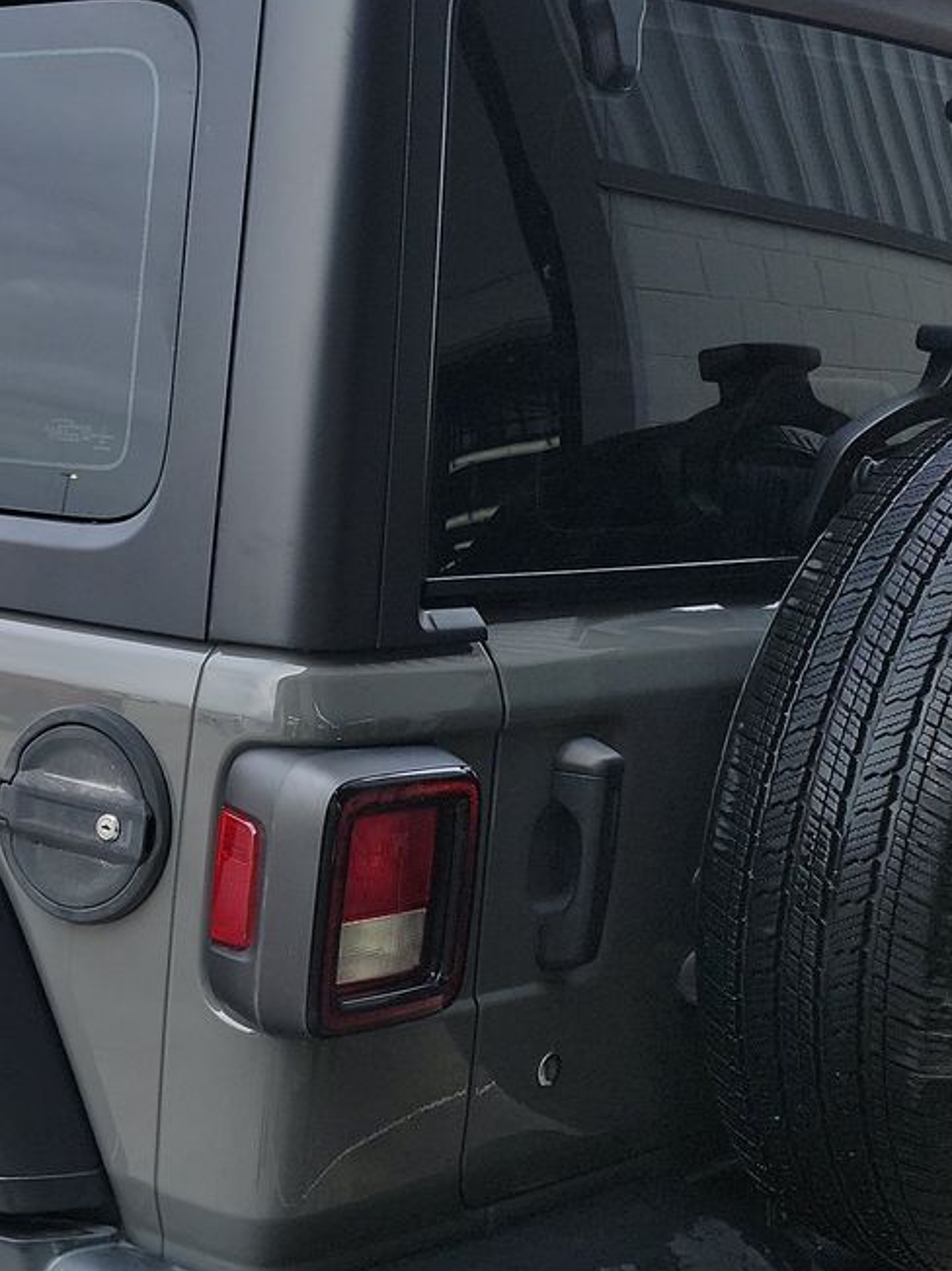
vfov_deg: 32.6
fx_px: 2164
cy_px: 742
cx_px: -94
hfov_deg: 23.3
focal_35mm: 59
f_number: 1.8
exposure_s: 1/241
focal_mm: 6.7
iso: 50
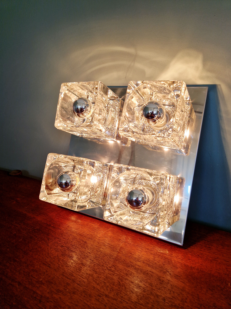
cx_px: 116
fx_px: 205
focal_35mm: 23
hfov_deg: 58.9
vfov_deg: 73.9
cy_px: 154
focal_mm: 5.4
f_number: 1.8
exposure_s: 1/100
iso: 50
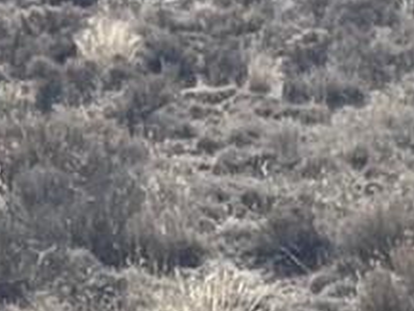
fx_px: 4246
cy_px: 833
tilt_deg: -14.7
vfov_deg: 4.1
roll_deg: +0.1
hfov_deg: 5.5
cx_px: 650
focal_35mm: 355
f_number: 1.78
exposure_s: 1/7092
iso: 64
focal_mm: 6.76
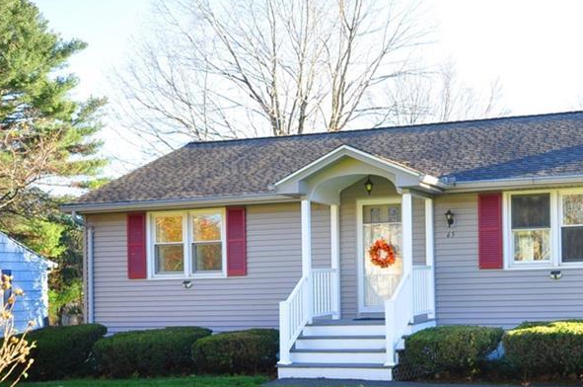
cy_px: 266
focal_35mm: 52
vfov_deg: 25.7
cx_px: 434
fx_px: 841
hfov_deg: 37.4
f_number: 8
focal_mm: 20
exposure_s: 1/60
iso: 320
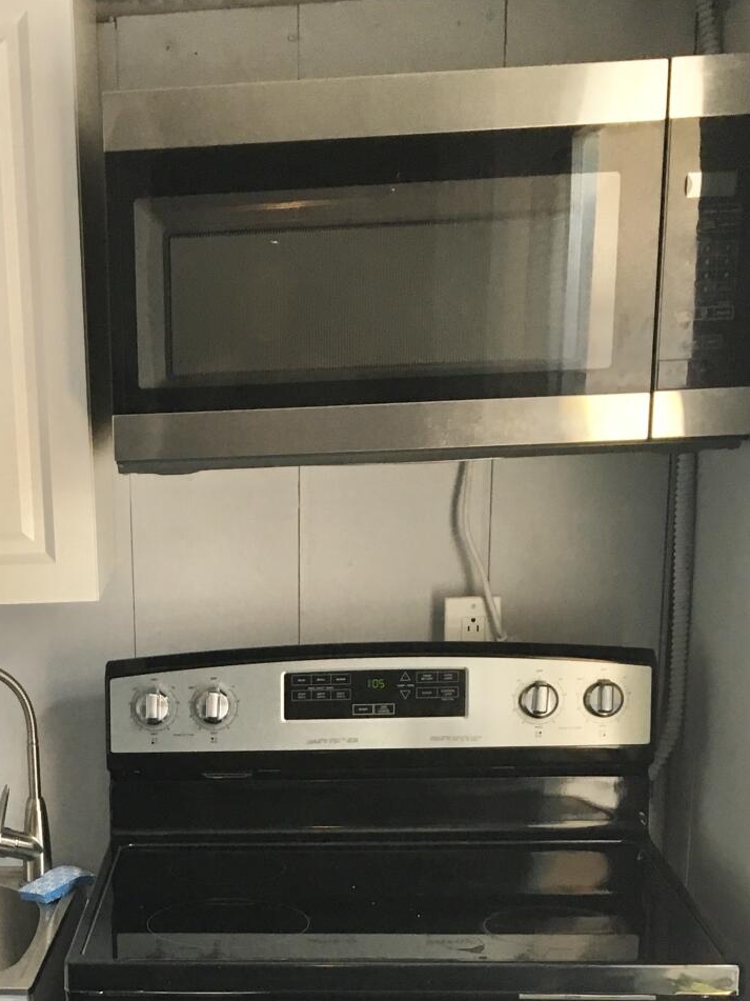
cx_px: 77
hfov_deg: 23.4
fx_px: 1763
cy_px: 877
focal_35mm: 61
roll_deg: +0.8
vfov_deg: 30.5
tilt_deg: -15.3
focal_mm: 4.15
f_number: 2.2
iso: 40
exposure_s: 1/30
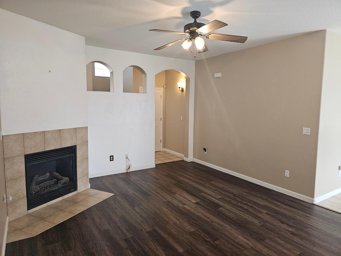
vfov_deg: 58.9
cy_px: 128
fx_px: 227
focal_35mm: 23
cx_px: 170
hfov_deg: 73.9
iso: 80
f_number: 1.7
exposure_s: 1/60
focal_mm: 6.3
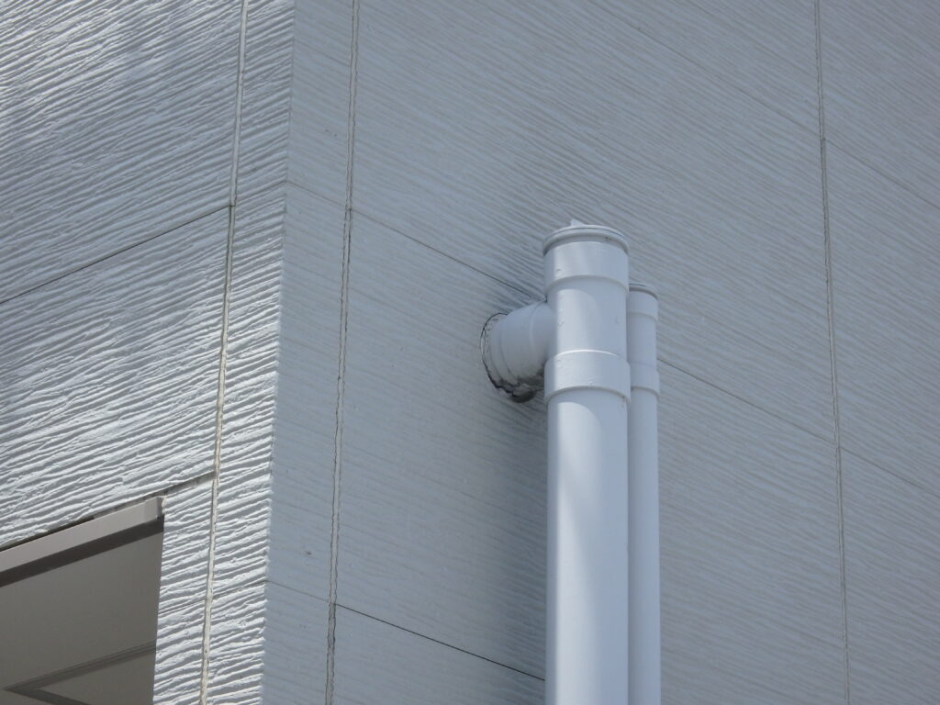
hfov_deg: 18.7
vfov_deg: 14.1
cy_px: 352
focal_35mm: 105
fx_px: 2851
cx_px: 470
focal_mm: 18.7
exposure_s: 1/500
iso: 125
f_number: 5.7
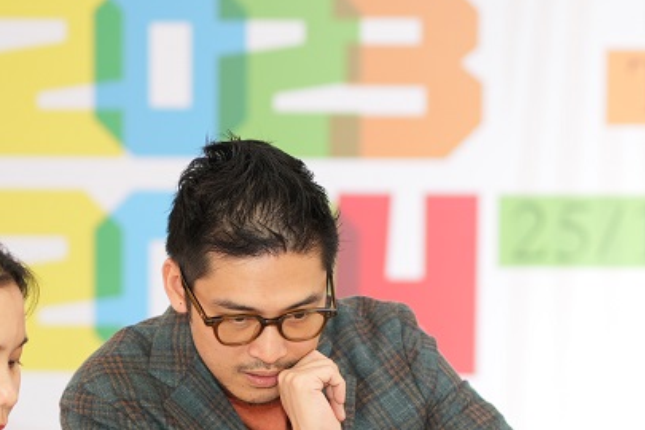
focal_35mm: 163
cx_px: 240
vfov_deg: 8.4
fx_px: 2920
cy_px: 414
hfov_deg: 12.6
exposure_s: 1/250
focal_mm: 55
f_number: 2
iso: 160
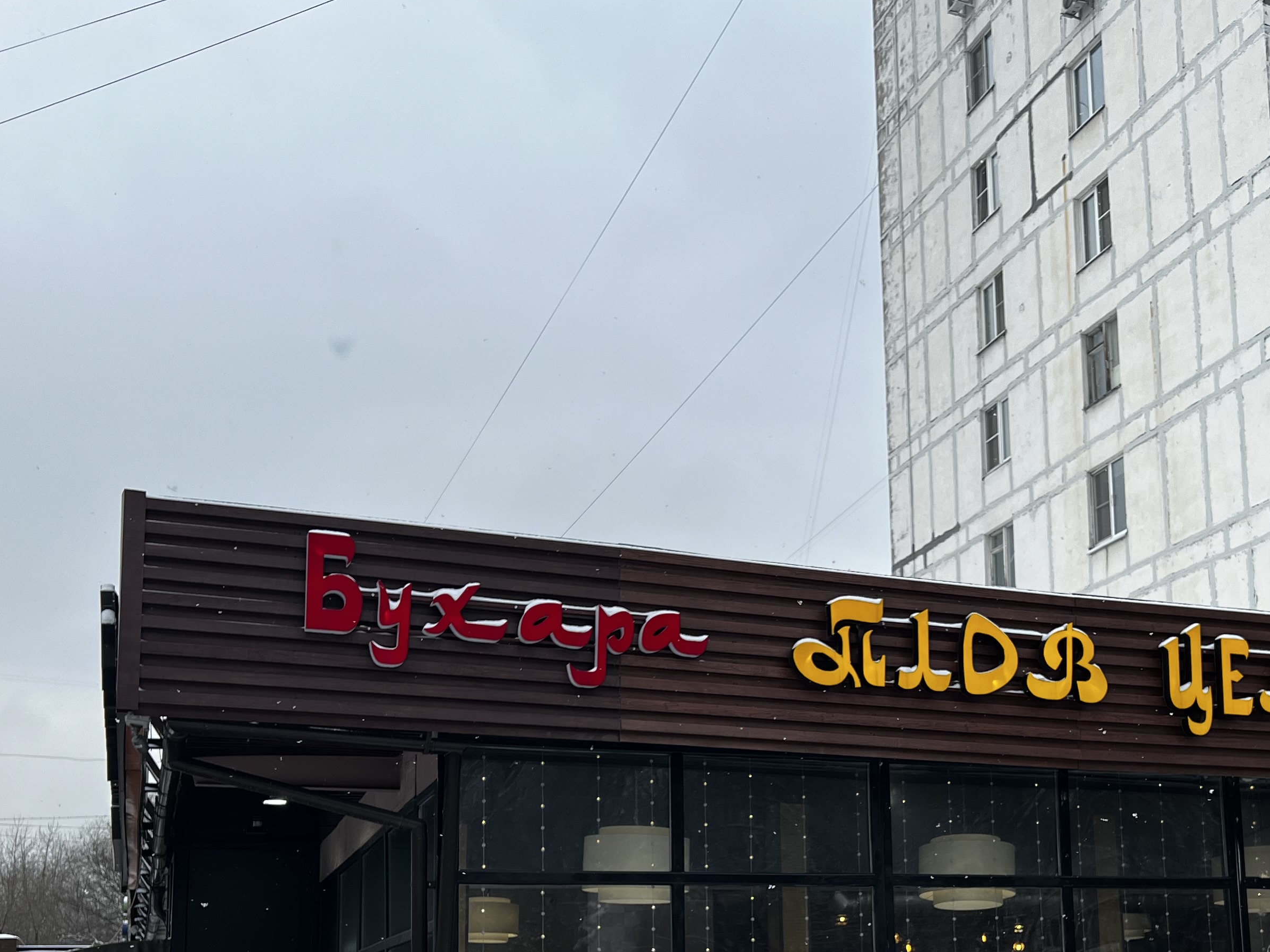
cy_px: 782
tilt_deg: +9.3
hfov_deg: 42.6
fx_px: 1614
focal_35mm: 44
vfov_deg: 31.9
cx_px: 809
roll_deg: +2.2
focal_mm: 5.7
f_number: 1.5
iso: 50
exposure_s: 1/1377
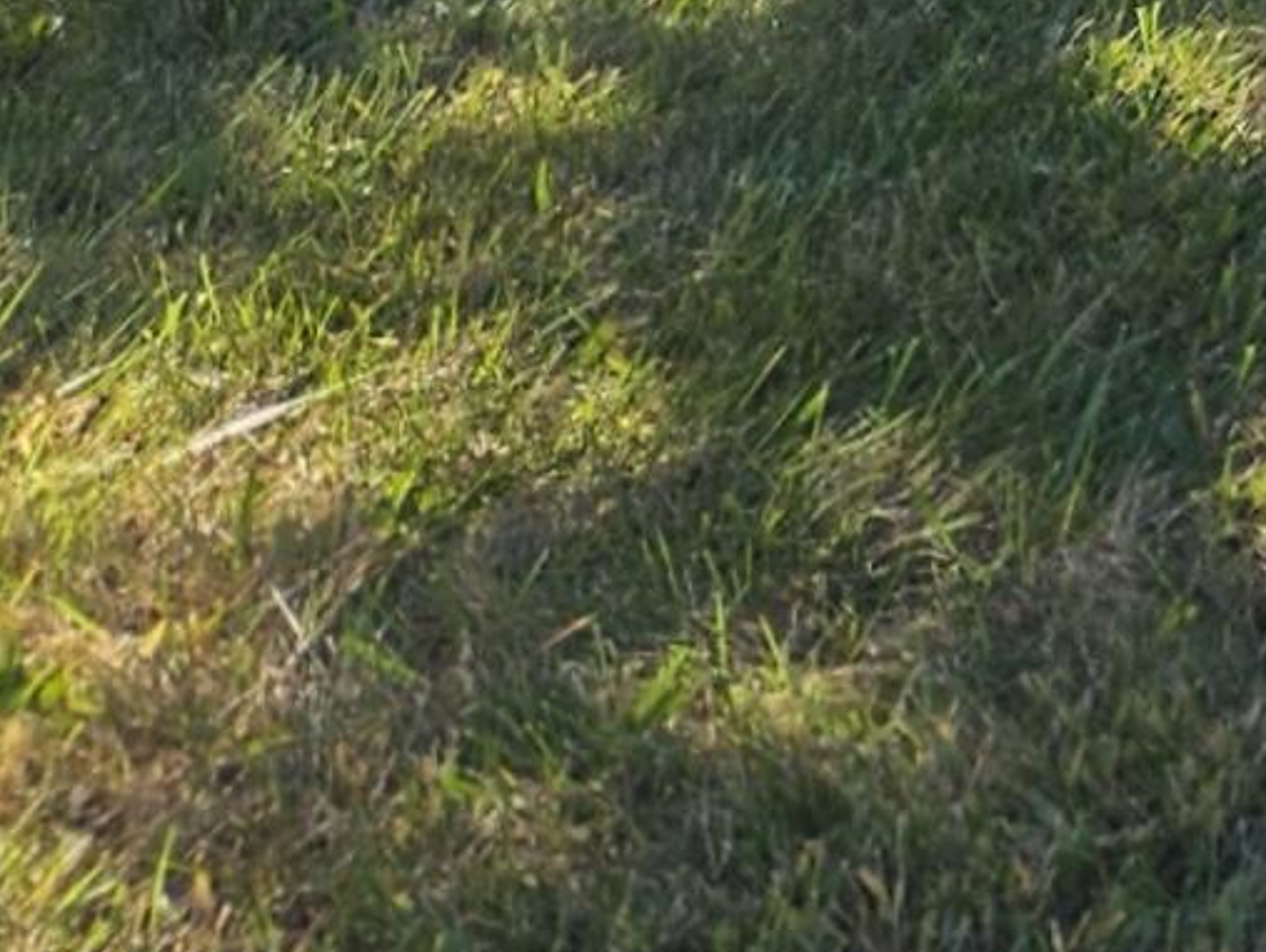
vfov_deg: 9.3
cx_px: 3299
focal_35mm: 136
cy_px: -1597
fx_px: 4977
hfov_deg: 11.3
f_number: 1.8
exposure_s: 1/607
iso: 25
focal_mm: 5.4
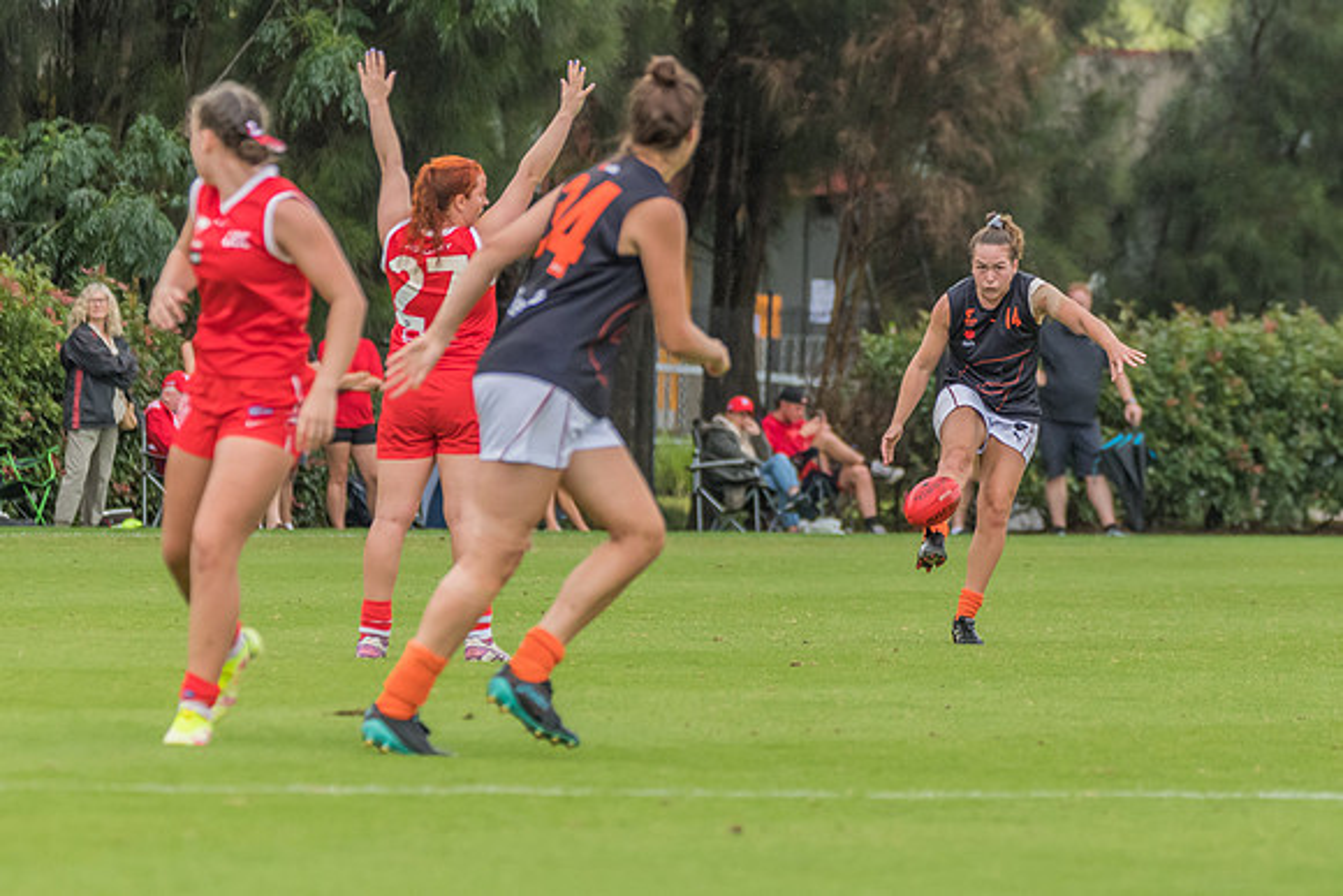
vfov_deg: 3.0
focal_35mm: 455
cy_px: 256
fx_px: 16965
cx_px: 996
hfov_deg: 4.5
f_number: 5.6
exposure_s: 1/1250
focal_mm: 260
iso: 1100
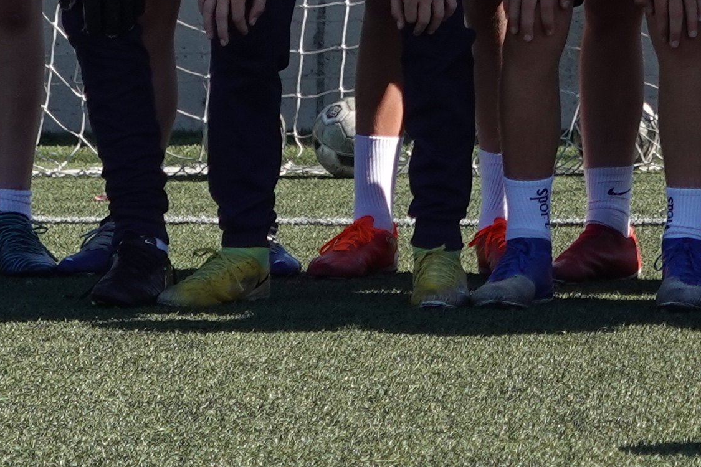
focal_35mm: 248
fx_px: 4829
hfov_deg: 8.2
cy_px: -417
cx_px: 879
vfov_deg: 5.4
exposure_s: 1/800
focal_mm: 19.18
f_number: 3.2
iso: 125
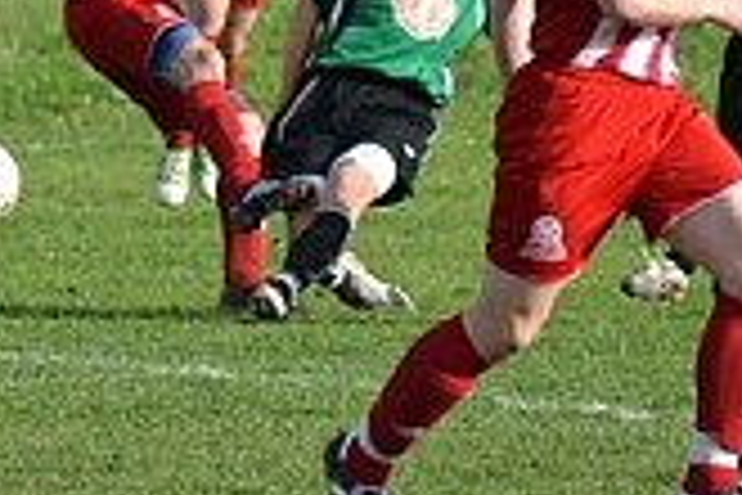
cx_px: 148
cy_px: 76
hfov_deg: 2.5
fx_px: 17323
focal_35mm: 841
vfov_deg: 1.6
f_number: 5.6
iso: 400
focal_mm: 185
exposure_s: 1/1250
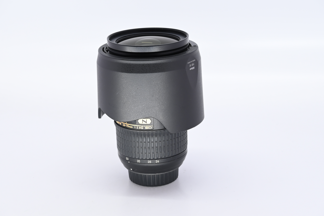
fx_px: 675
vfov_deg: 18.2
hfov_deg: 27.0
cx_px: 162
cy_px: 108
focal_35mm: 75
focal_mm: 50
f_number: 9
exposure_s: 1/100
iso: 500
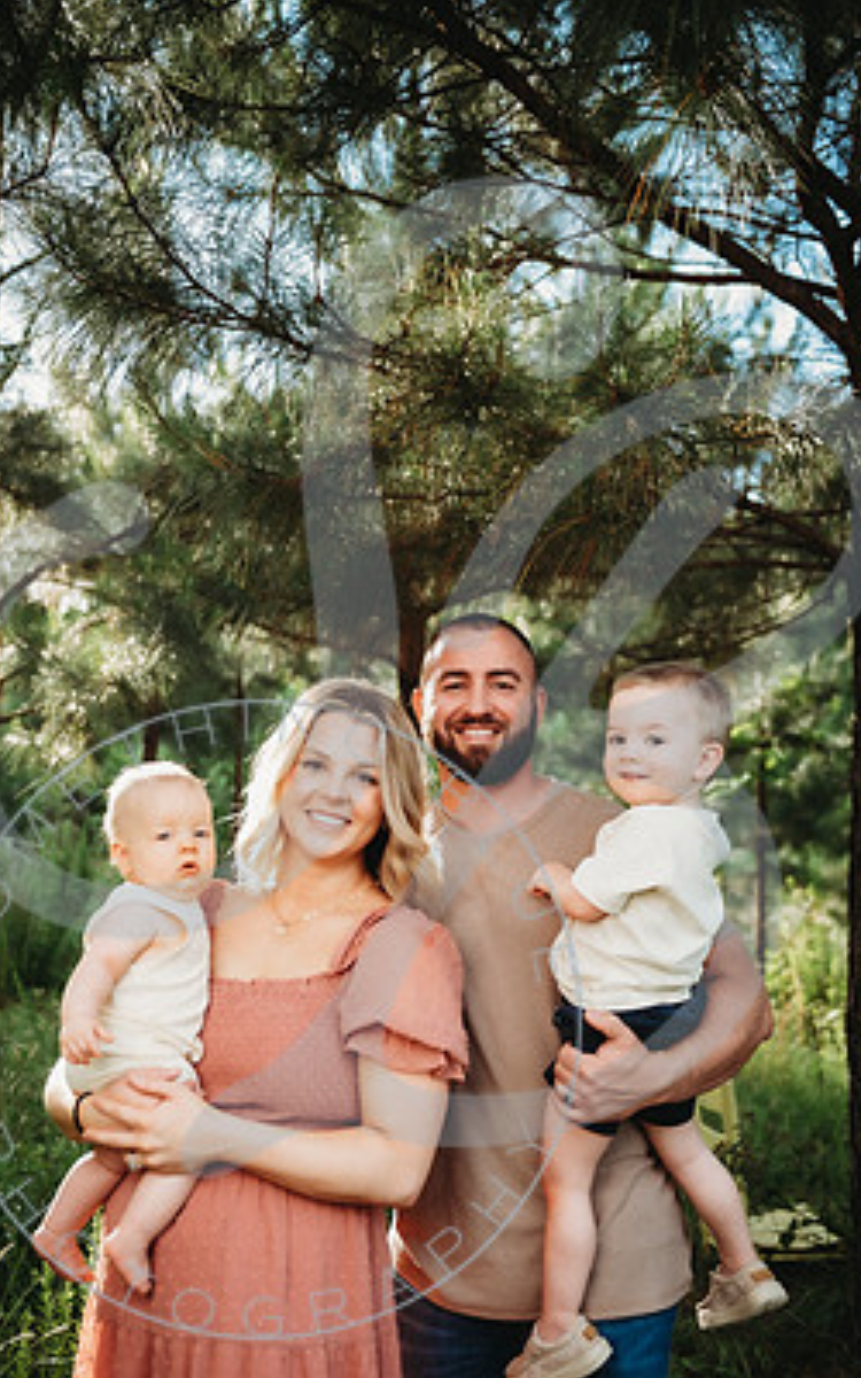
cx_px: 417
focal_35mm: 39
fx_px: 1464
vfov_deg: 50.3
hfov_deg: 32.8
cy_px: 758
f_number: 2.8
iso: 80
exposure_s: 1/200
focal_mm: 34
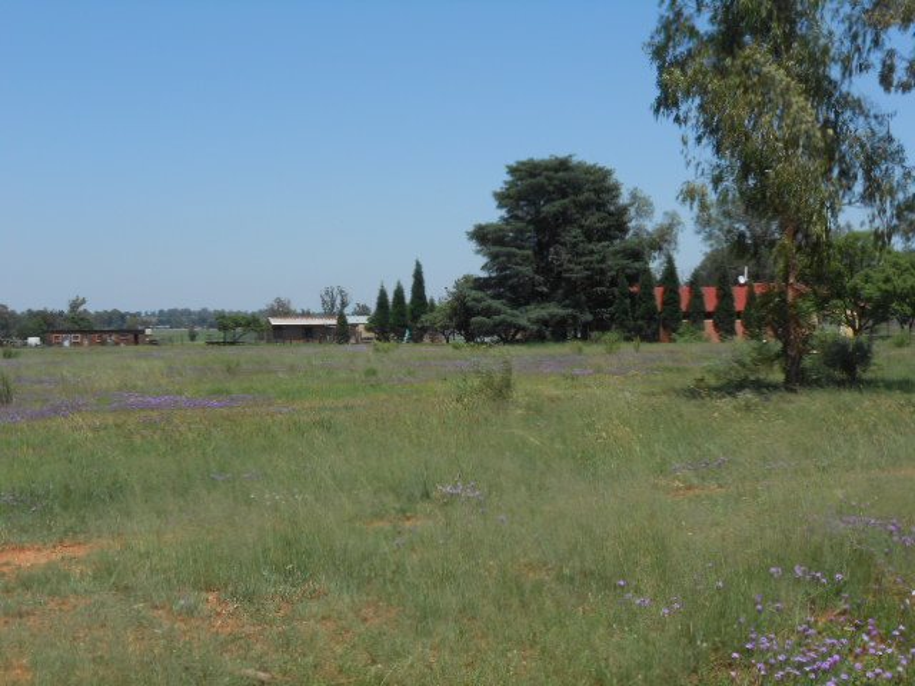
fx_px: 1480
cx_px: 458
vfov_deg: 26.1
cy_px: 343
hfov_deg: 34.3
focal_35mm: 56
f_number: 5.2
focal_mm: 10
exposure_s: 1/640
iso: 80
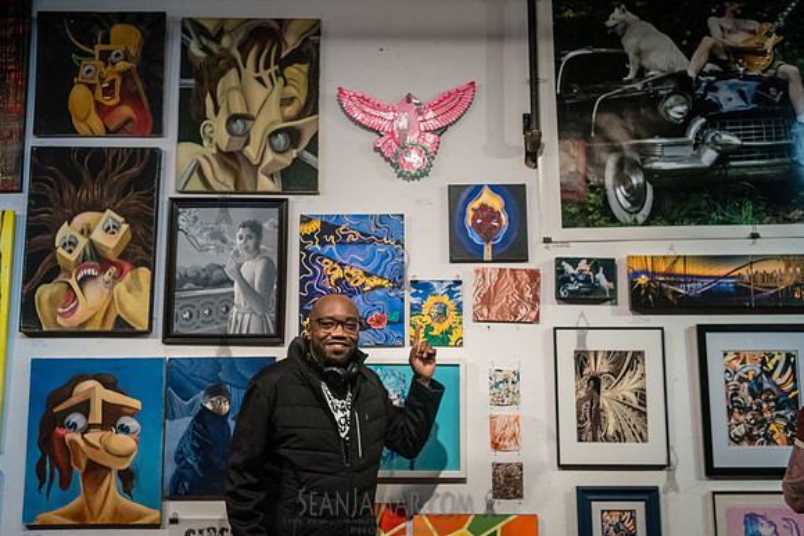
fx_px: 796
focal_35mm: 36
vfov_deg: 37.2
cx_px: 402
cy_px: 268
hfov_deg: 53.6
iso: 6400
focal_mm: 35
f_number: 4
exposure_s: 1/500
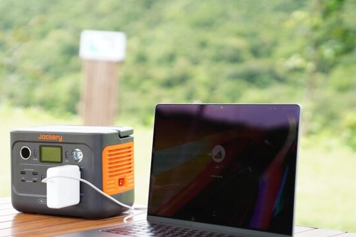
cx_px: 122
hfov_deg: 23.6
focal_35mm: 86
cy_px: 112
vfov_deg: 15.9
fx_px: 850
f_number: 2.8
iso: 1600
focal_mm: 61
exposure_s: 1/5000
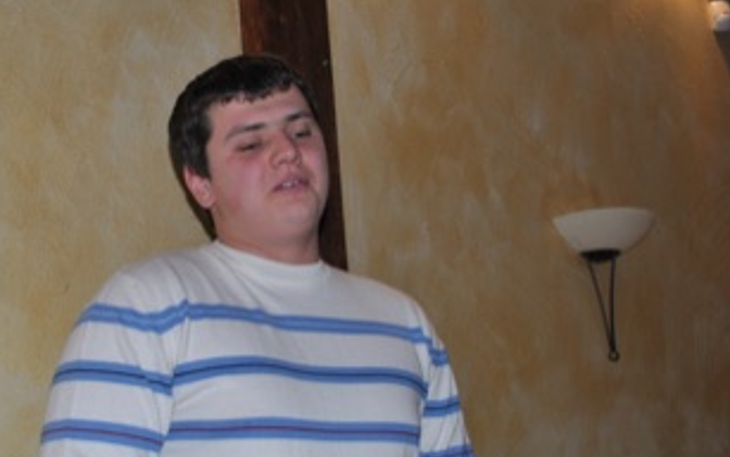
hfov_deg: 35.2
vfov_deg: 22.7
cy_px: 293
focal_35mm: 57
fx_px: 1134
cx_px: 216
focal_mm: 22
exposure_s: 1/60
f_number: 4
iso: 200
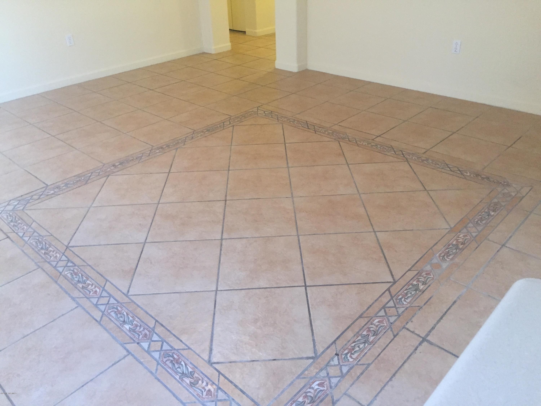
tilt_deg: -30.3
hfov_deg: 61.7
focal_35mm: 29
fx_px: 453
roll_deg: +2.5
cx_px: 270
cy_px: 203
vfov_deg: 48.2
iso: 160
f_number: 2.2
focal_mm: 4.15
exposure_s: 1/30
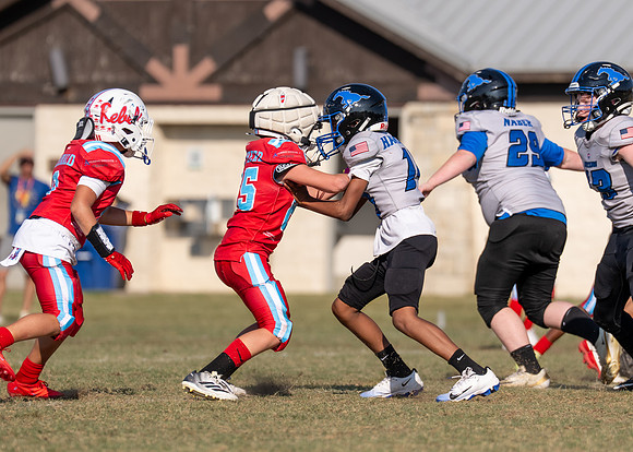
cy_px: 225
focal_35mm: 362
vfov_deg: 4.0
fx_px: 6498
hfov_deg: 5.6
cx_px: 315
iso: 100
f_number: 3.2
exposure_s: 1/3200
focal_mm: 200
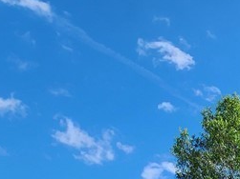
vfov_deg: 19.6
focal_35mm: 53
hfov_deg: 28.3
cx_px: 328
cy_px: 331
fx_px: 367
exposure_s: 1/1742
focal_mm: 2.2
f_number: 2.2
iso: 50
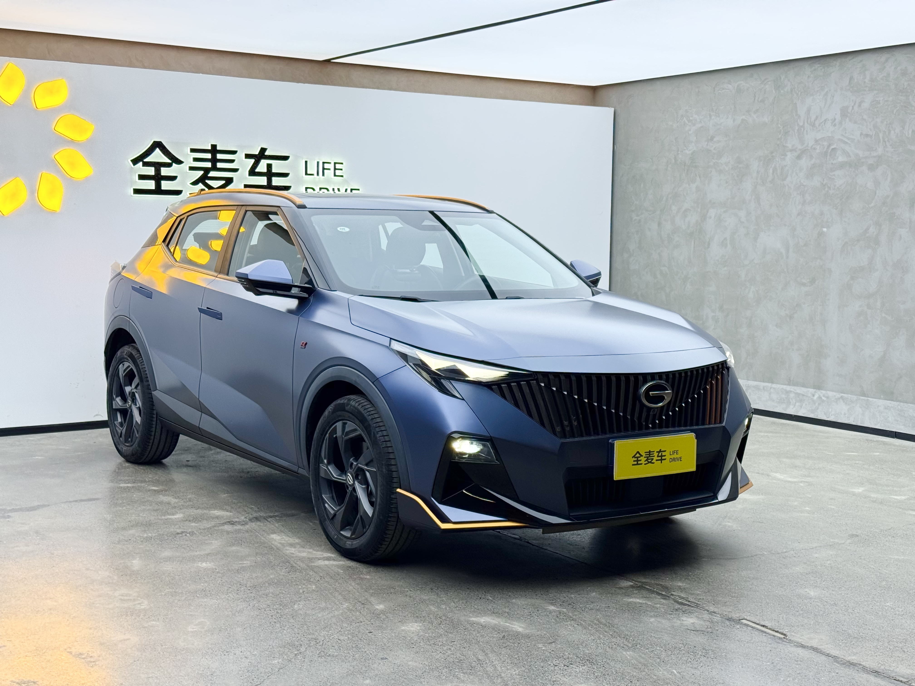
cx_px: 458
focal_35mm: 48
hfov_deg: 39.7
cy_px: 343
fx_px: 1269
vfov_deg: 30.3
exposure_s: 1/158
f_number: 1.78
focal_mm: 6.76
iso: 50
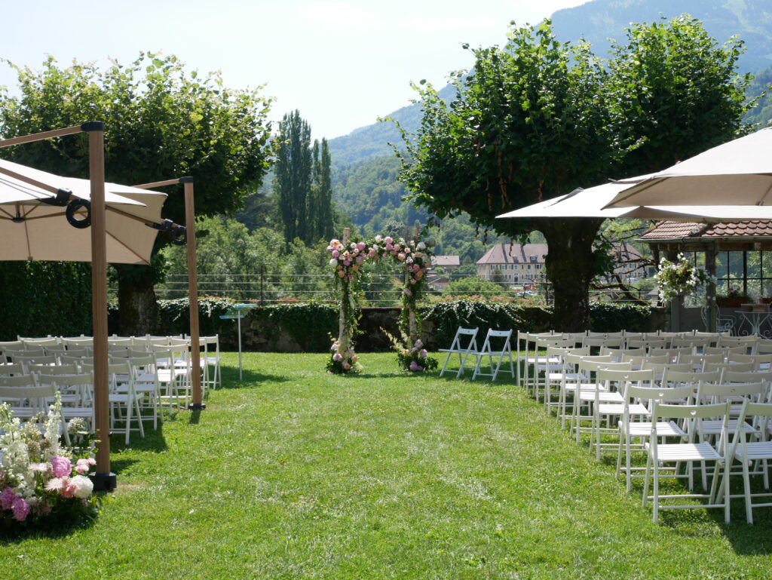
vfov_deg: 29.1
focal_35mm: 50
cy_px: 290
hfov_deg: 38.2
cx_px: 386
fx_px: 1116
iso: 200
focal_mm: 25
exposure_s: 1/250
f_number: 8
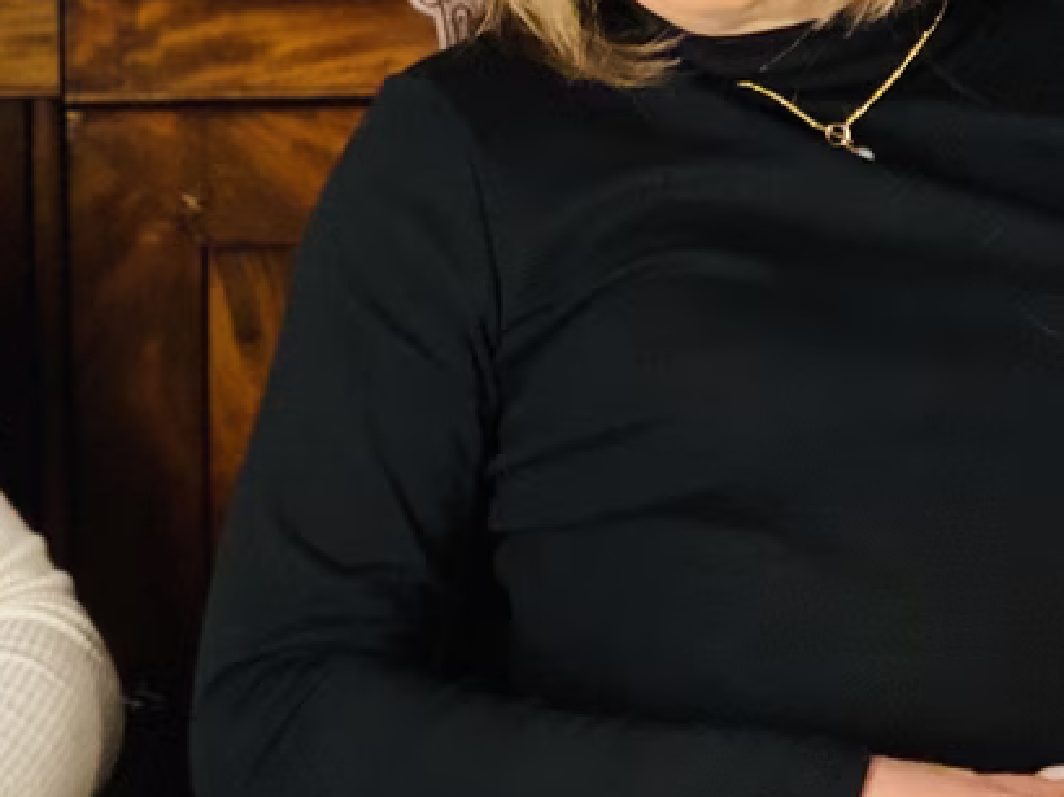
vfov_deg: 11.4
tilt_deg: -16.8
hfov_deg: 14.9
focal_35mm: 130
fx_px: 3994
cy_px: 164
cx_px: 10
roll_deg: +1.0
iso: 320
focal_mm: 6
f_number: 2
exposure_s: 1/33
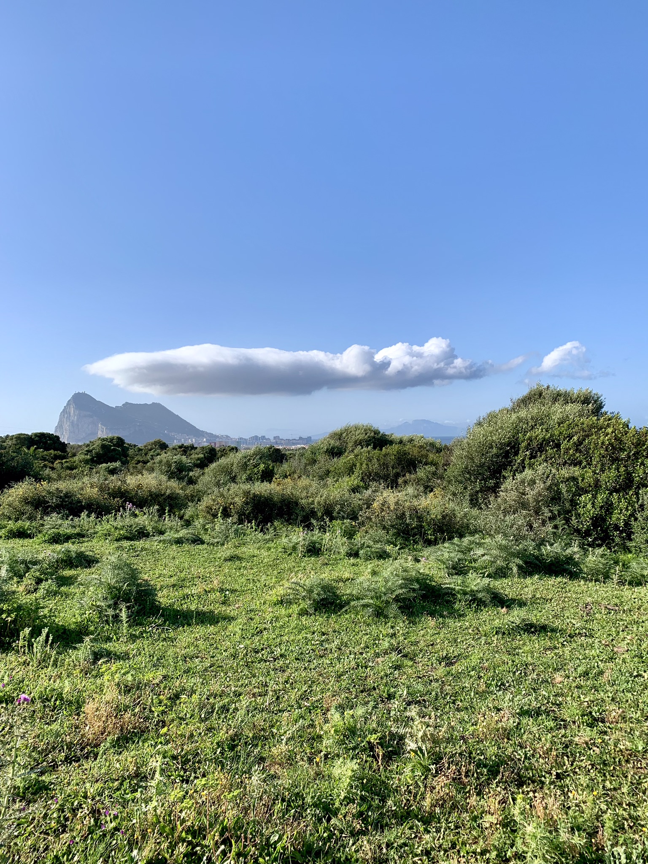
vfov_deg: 67.3
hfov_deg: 53.1
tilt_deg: +2.5
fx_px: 649
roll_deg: +1.2
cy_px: 432
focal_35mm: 26
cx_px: 324
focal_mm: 4.25
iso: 25
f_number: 1.8
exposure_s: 1/2033
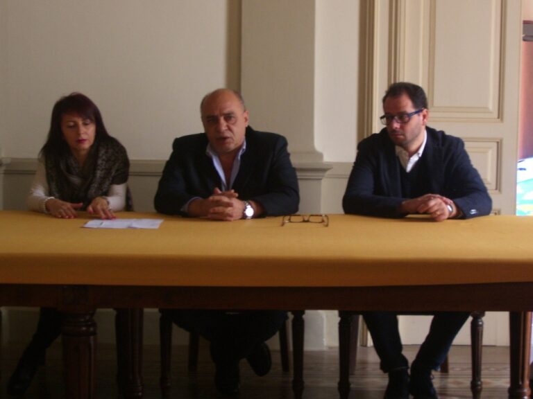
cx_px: 266
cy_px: 200
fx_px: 1078
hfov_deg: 27.8
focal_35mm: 70
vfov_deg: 21.0
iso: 160
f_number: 4
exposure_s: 1/8
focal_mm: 11.6
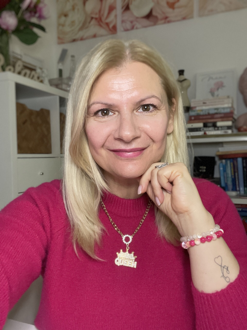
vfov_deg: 60.0
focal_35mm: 30
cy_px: 165
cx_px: 124
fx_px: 285
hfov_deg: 46.8
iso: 400
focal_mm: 2.71
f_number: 2.2
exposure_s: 1/57
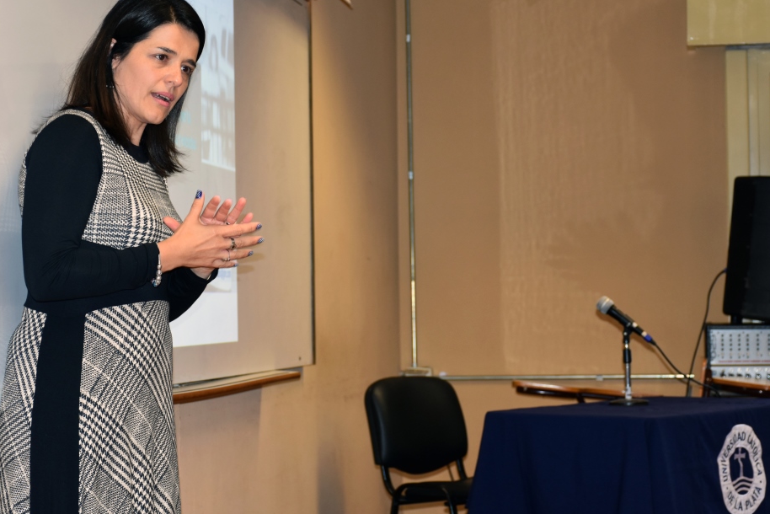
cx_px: 402
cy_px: 241
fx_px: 1797
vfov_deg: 16.3
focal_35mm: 84
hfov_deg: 24.2
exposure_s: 1/60
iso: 560
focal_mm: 50
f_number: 4.8
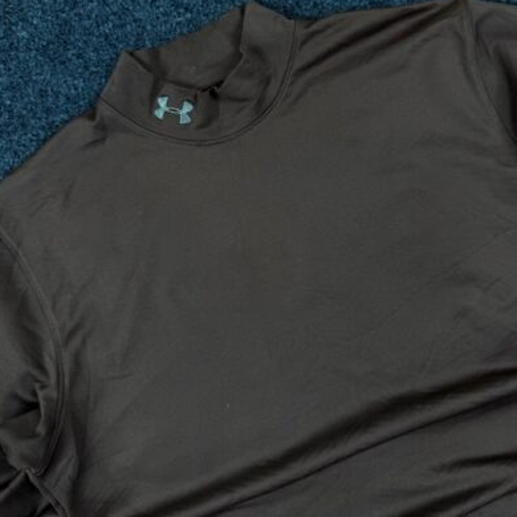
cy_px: 194
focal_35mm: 29
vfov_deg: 55.0
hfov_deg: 55.6
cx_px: 261
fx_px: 490
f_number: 1.78
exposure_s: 1/50
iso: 100
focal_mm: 6.76
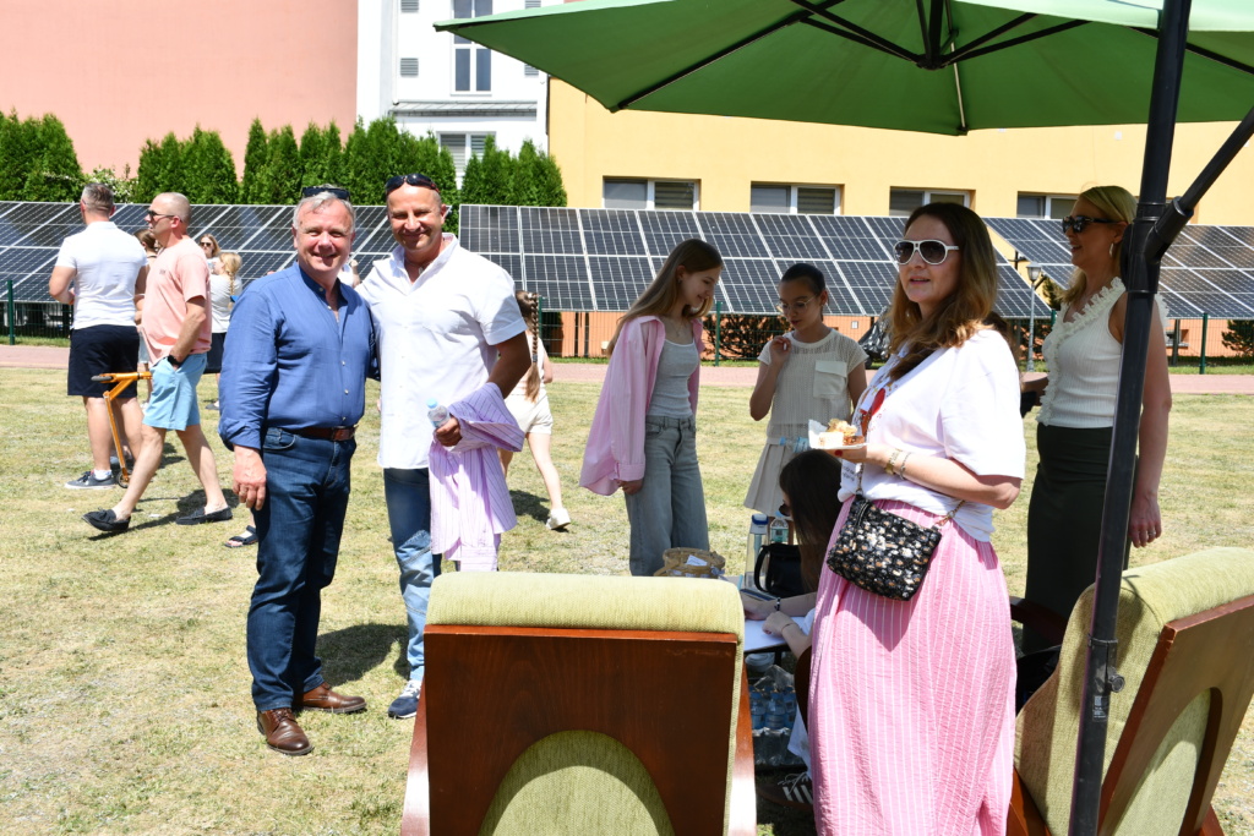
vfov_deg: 36.9
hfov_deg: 53.1
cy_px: 418
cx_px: 627
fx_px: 1254
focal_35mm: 36
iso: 110
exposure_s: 1/250
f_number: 8
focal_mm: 24
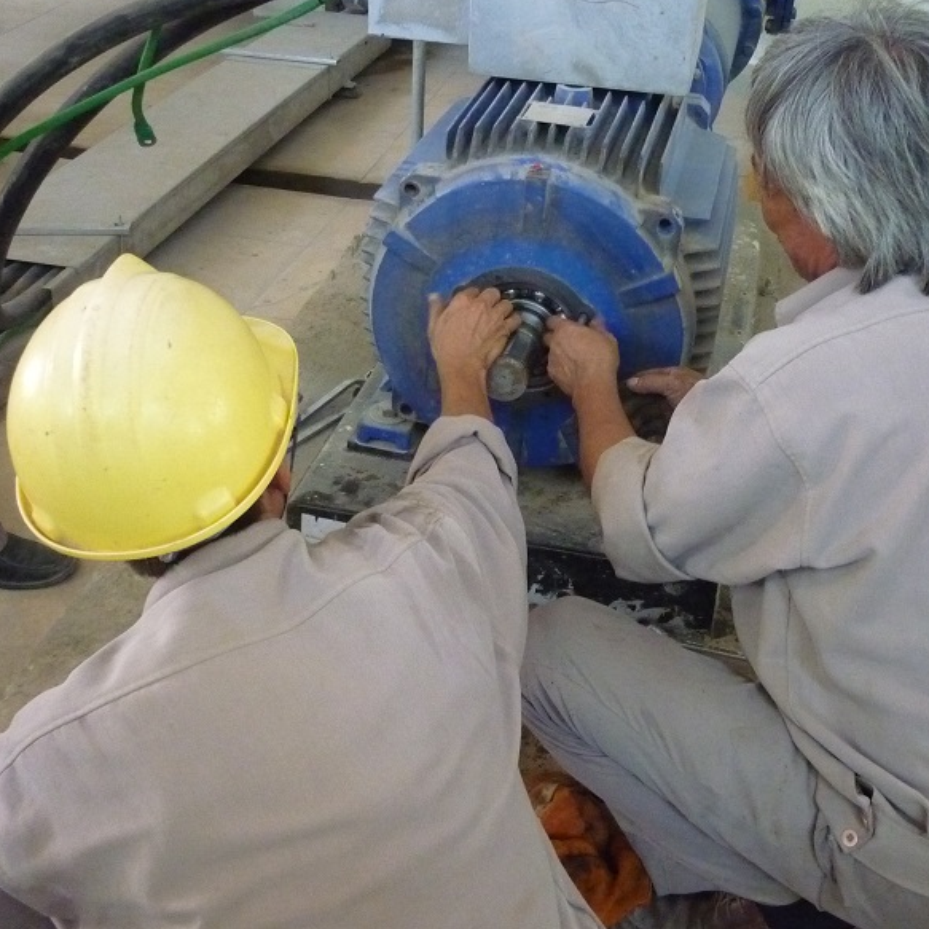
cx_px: 545
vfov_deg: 41.9
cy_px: 456
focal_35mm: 40
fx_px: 1215
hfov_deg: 41.7
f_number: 2.8
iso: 800
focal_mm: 5.5
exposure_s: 1/40
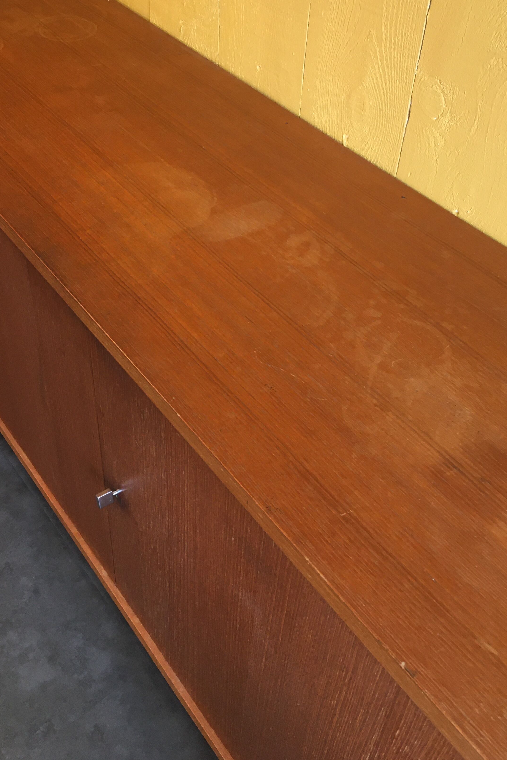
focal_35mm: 38
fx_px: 803
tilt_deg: -41.0
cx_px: 221
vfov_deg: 50.3
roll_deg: -2.8
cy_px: 291
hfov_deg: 35.0
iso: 100
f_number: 2.2
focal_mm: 4.15
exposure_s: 1/33
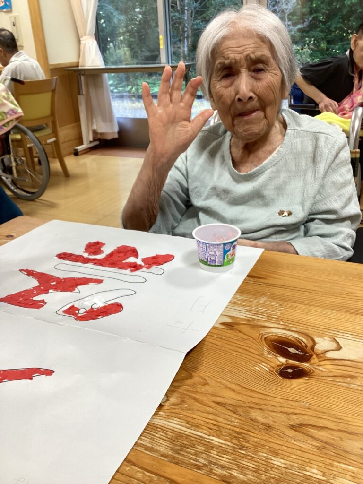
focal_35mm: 31
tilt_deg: -24.8
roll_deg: +2.6
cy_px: 242
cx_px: 182
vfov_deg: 58.4
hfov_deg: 45.4
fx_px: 433
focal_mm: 3.3
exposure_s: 1/60
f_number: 2.4
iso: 80
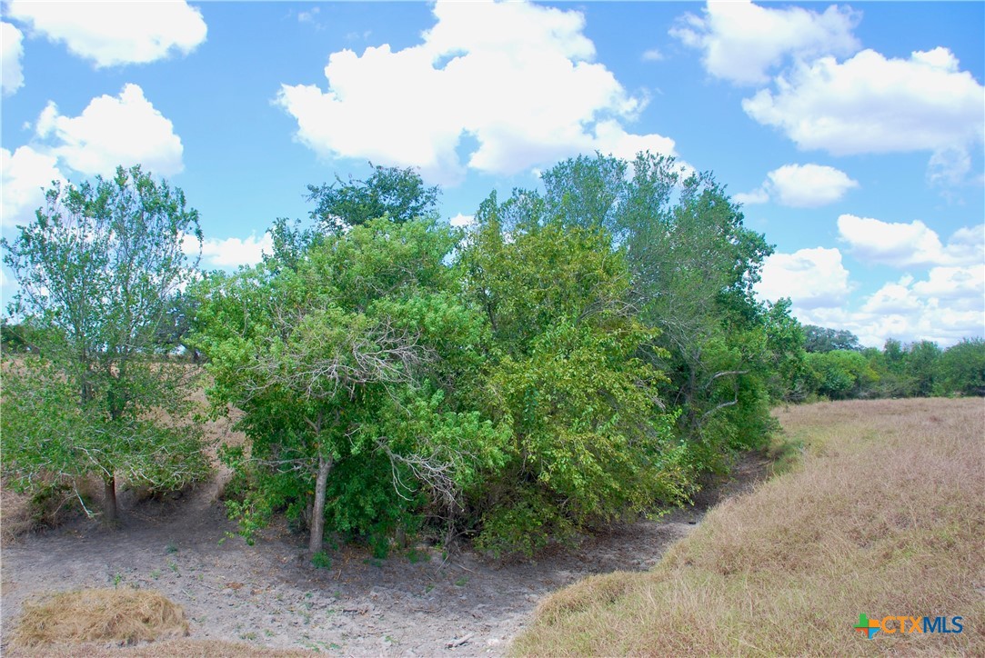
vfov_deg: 48.0
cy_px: 329
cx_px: 492
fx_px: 739
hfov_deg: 67.3
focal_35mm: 27
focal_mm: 18
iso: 100
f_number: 6.3
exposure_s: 1/160
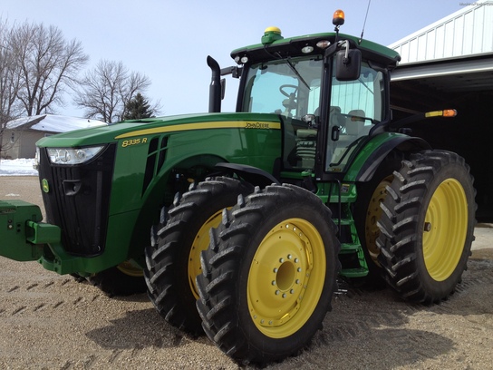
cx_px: 246
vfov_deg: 40.7
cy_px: 185
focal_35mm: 35
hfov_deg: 52.6
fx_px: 498
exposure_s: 1/2208
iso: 50
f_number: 2.4
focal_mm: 4.28
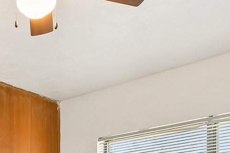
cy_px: 213
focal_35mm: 63
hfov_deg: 29.1
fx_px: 402
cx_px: -16
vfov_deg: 19.4
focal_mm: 10
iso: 400
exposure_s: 1/30
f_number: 8
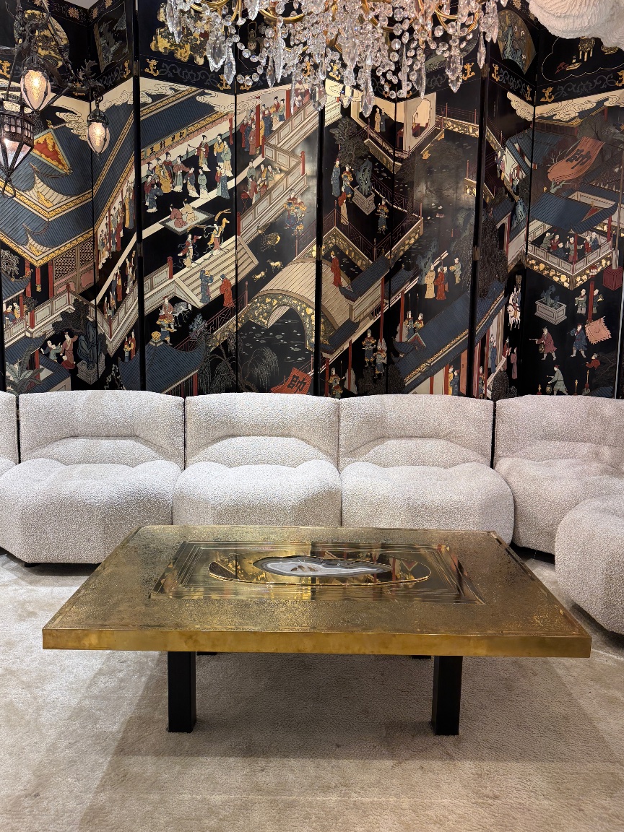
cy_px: 404
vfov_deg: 69.4
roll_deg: -1.6
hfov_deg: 54.9
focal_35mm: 25
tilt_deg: -6.7
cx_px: 313
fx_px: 601
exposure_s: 1/100
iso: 160
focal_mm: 6.76
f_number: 1.78
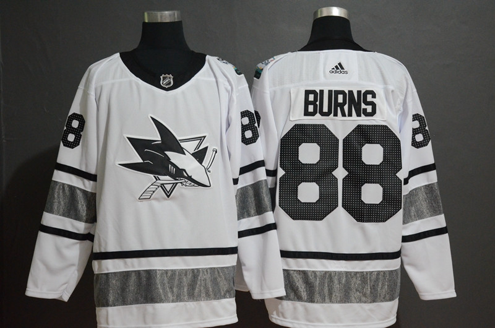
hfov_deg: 32.0
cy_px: 164
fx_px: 865
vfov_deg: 21.5
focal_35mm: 63
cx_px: 248
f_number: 6.3
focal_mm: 42
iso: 4000
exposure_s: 1/25
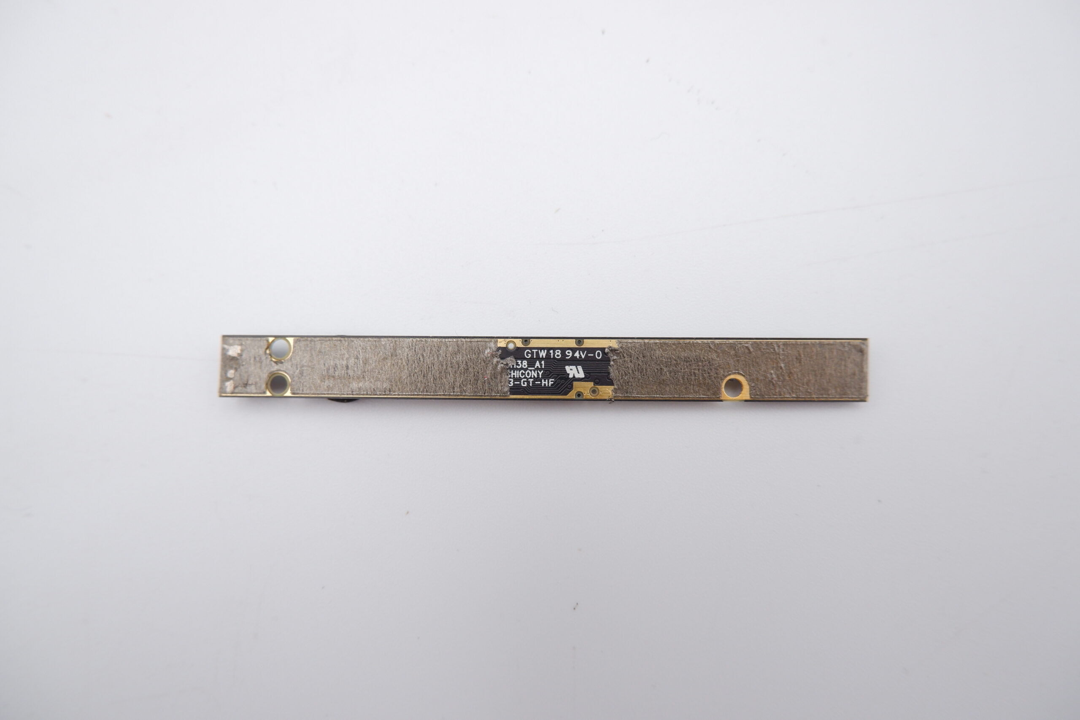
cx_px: 540
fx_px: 690
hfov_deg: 76.1
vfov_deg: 55.1
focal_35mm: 23
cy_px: 360
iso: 800
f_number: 5.6
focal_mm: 15
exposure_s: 1/210
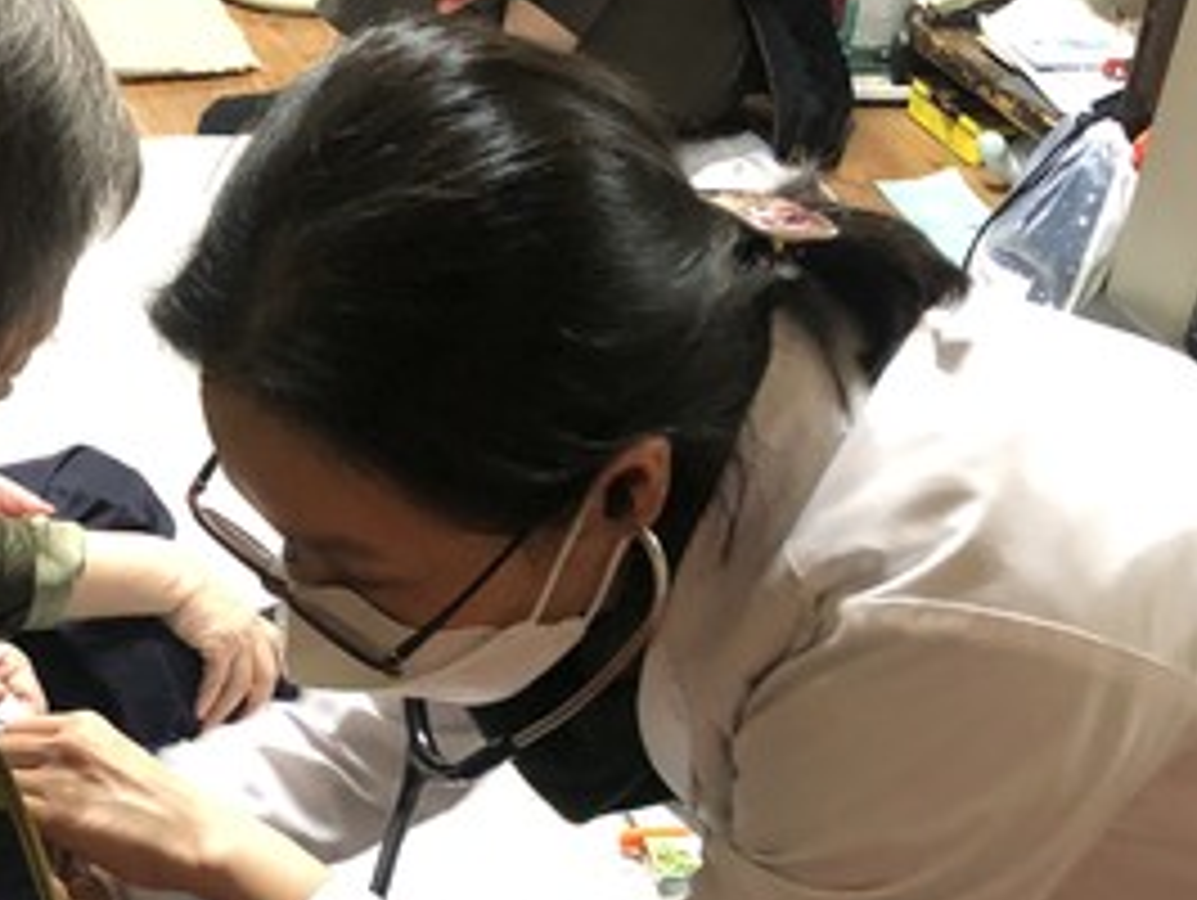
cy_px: 763
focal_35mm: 61
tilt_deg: -35.8
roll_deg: +2.2
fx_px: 2111
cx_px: 135
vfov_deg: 23.6
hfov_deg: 30.4
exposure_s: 1/5
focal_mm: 4
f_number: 1.8
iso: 80
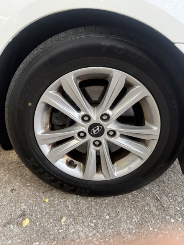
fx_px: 170
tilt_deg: -25.3
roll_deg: -1.4
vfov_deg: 71.6
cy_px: 122
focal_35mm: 24
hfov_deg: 56.8
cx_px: 92
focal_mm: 6.76
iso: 80
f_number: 1.78
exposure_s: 1/136
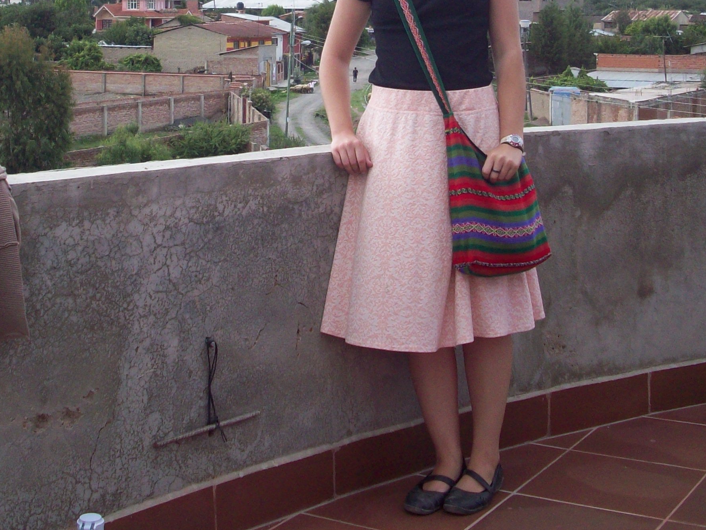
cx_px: 292
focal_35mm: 69
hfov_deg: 28.1
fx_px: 1408
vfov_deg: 20.8
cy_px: 38
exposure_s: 1/527
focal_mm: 6.2
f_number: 2.8
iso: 80
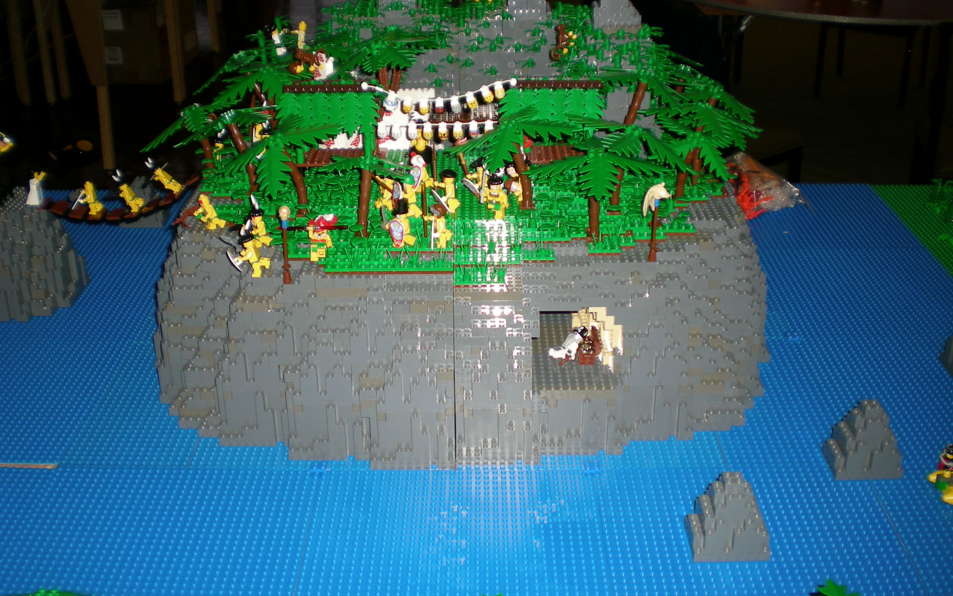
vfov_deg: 31.2
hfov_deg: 48.2
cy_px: 261
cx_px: 472
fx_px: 1065
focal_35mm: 41
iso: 60
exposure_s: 1/60
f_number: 3.1
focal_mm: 6.3
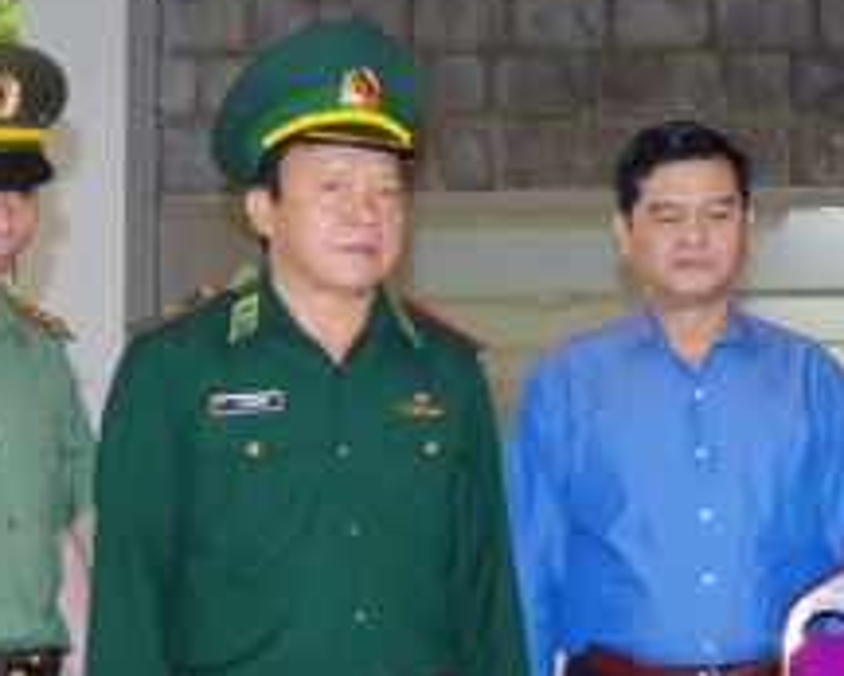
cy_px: 402
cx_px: 801
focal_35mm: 74
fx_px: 1849
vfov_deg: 20.7
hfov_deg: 24.8
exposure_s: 1/60
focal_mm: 21
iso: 400
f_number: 4
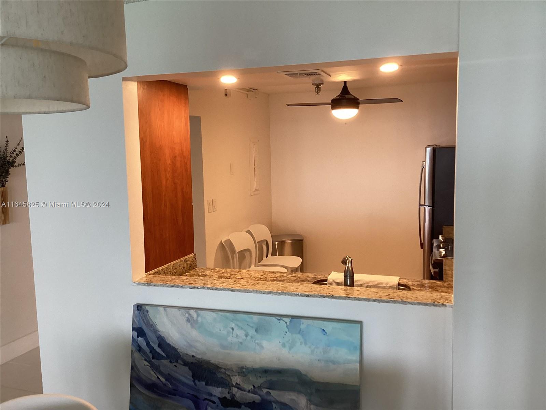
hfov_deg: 58.4
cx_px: 273
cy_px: 205
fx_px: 489
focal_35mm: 31
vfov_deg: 45.4
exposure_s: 1/60
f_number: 2.4
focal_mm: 3.3
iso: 160
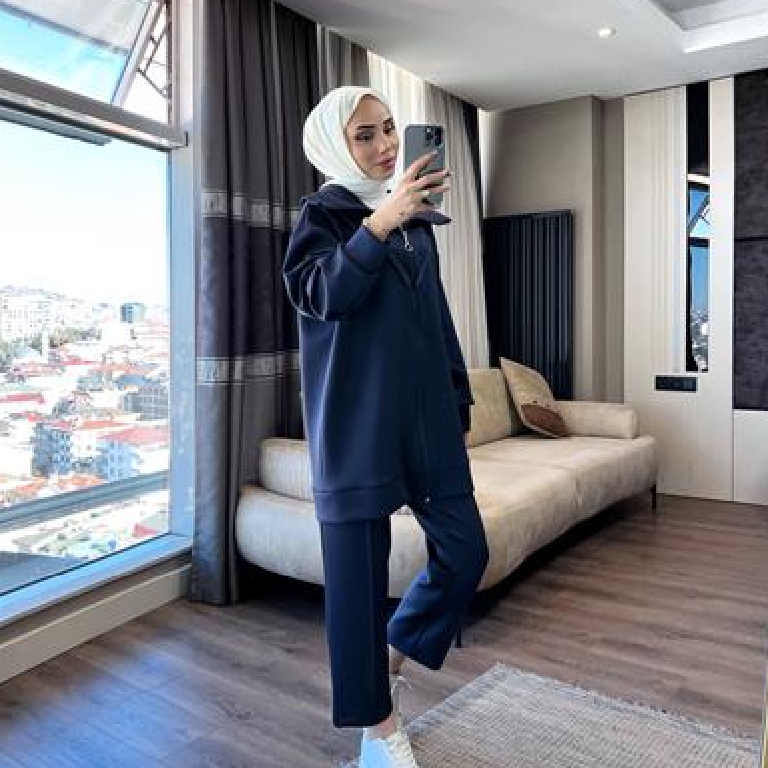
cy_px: 332
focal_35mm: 31
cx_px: 385
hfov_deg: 52.5
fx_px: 778
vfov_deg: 52.4
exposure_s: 1/100
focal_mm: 5.7
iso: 64
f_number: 1.5
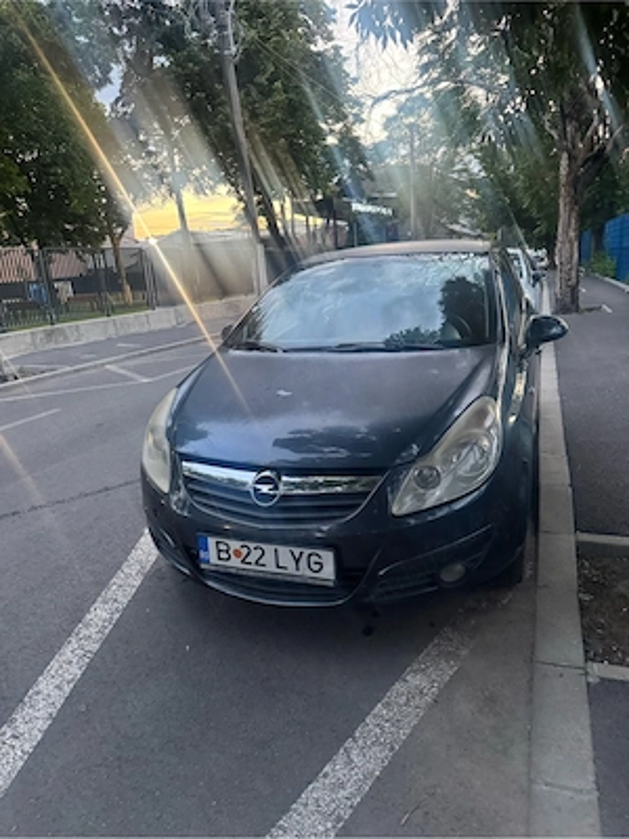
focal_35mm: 24
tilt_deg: -13.3
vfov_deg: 71.6
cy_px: 420
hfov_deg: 56.8
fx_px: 581
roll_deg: +4.6
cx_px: 314
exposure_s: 1/54
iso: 800
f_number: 1.78
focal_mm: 6.76
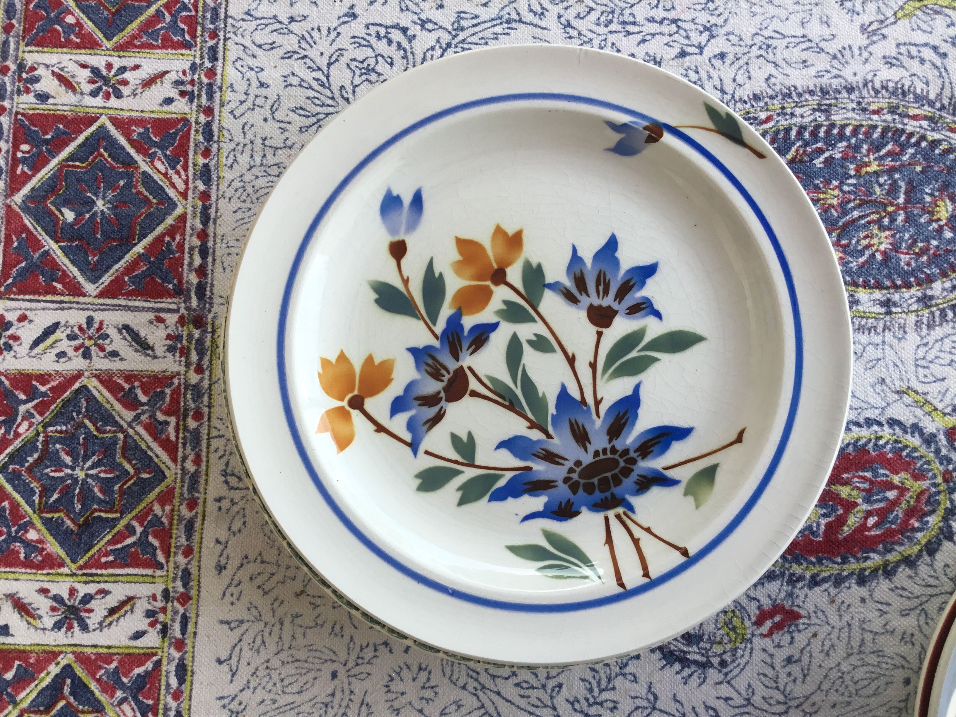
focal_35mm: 31
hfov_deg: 58.4
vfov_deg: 45.4
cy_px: 358
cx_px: 478
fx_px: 856
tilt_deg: -82.2
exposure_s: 1/100
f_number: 2.4
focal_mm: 3.3
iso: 32
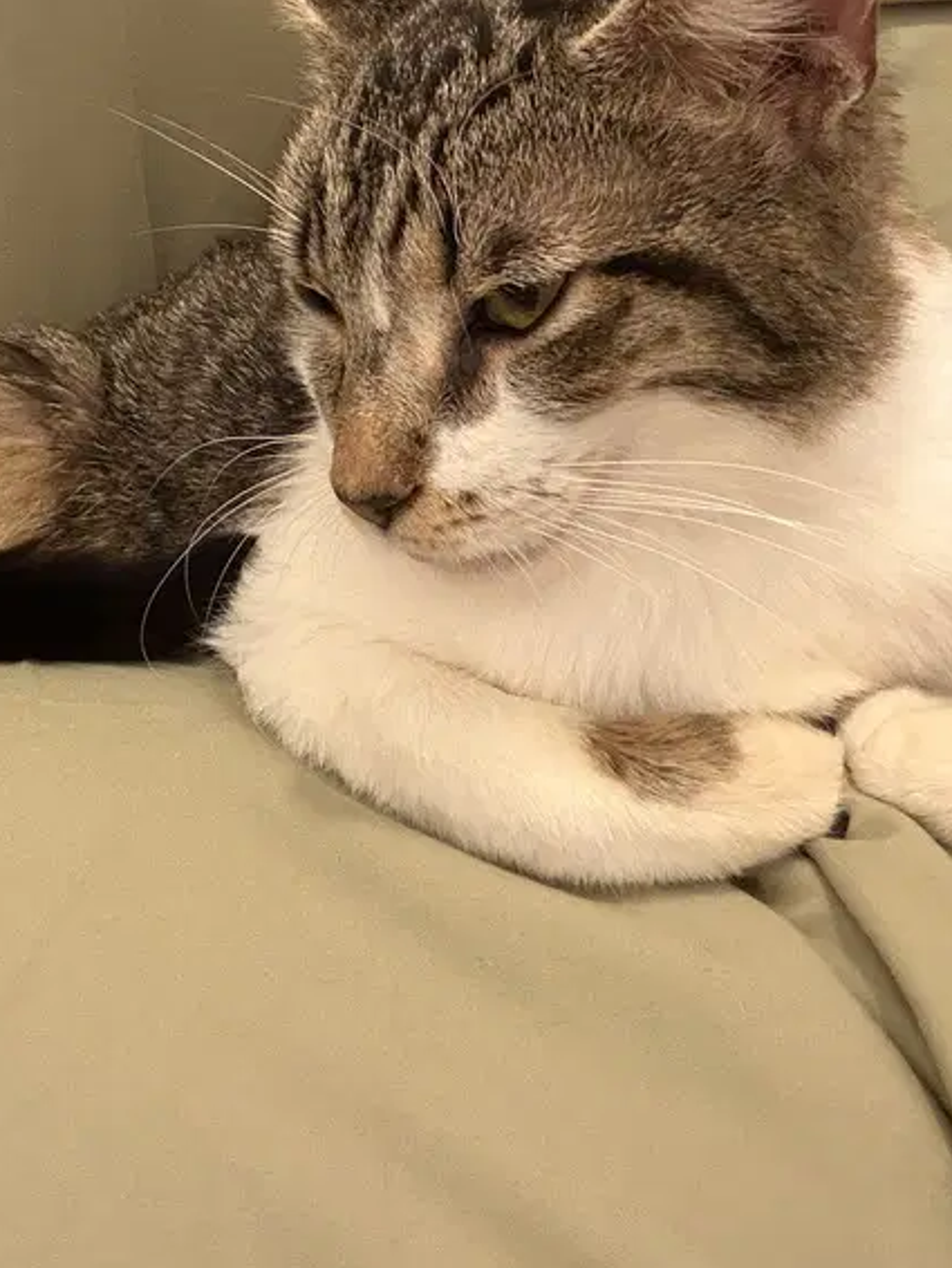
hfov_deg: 27.5
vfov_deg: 35.2
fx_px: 1942
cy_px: 293
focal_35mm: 53
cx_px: 361
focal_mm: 2.71
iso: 320
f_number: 1.9
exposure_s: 1/40
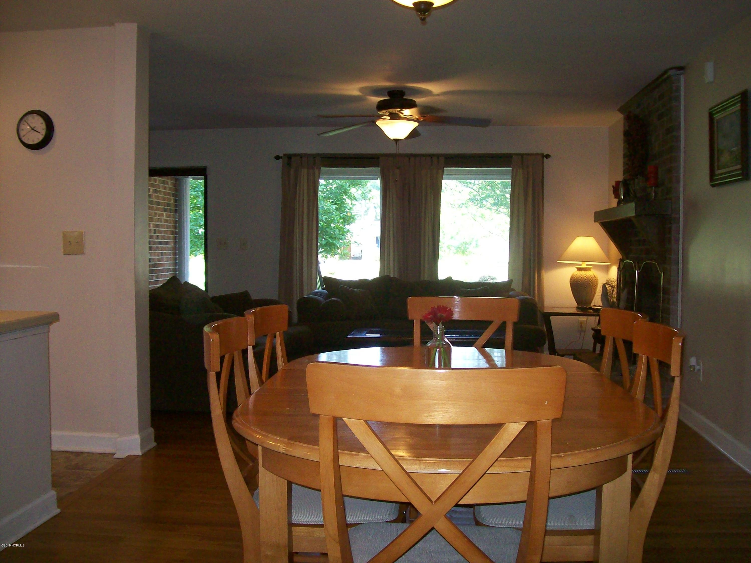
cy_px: 282
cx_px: 376
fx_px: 781
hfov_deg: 51.4
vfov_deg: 39.7
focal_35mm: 36
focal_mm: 6
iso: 200
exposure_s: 1/64
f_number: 2.7
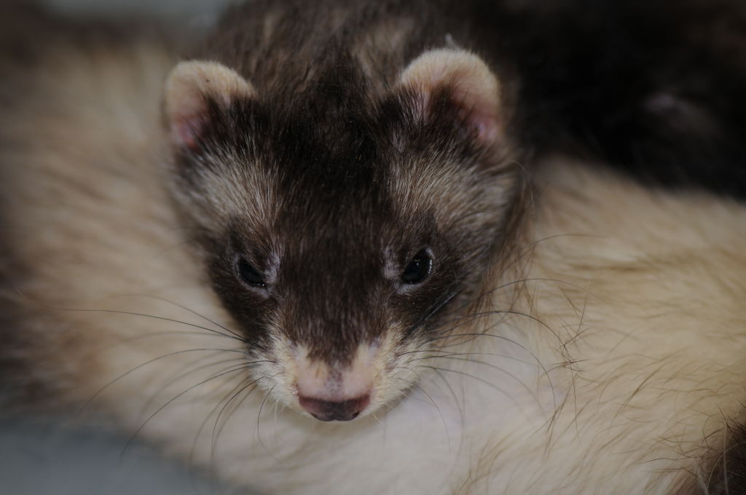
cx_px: 373
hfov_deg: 13.1
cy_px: 248
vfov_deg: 8.7
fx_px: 3260
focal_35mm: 158
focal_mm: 105
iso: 200
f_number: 3.5
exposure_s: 1/60
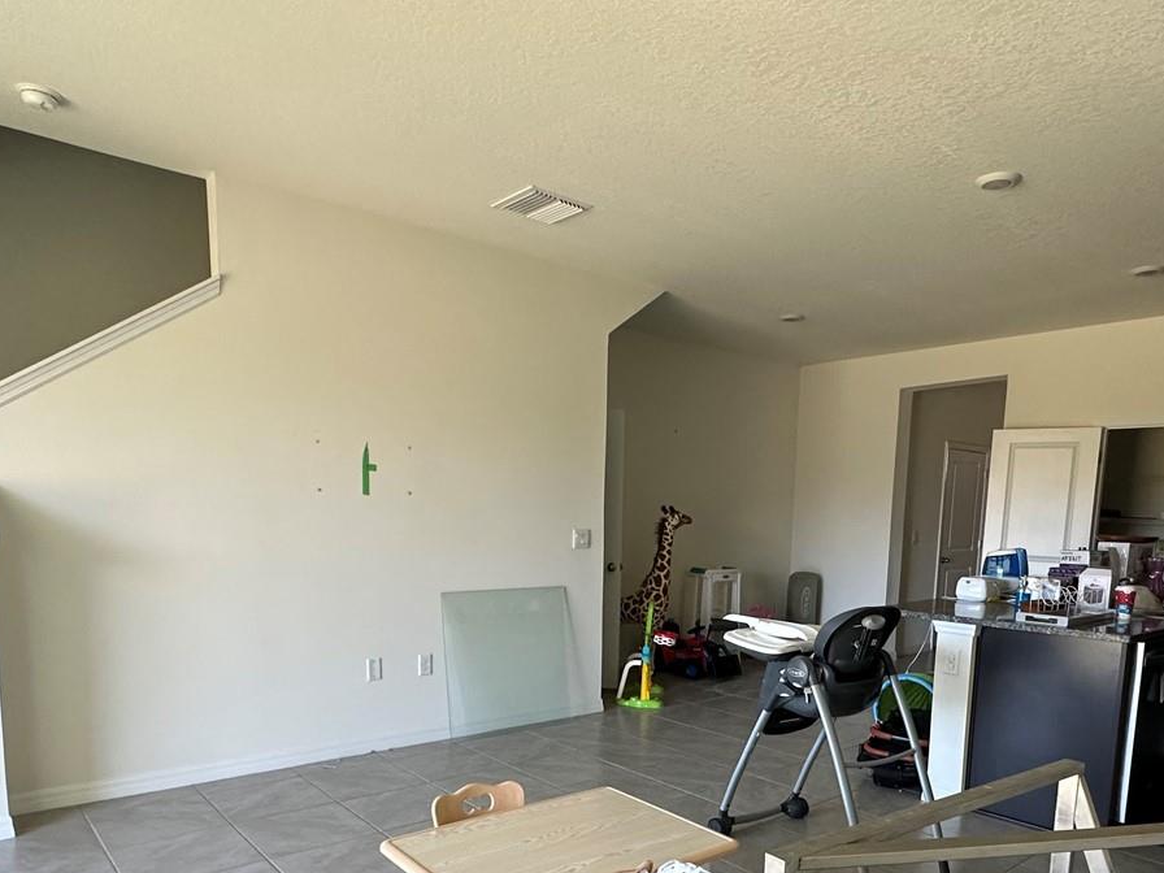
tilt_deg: -8.1
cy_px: 634
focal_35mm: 25
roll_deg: -1.8
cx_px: 633
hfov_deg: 69.3
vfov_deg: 52.9
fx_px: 841
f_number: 2.2
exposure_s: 1/99
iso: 250
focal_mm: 2.22
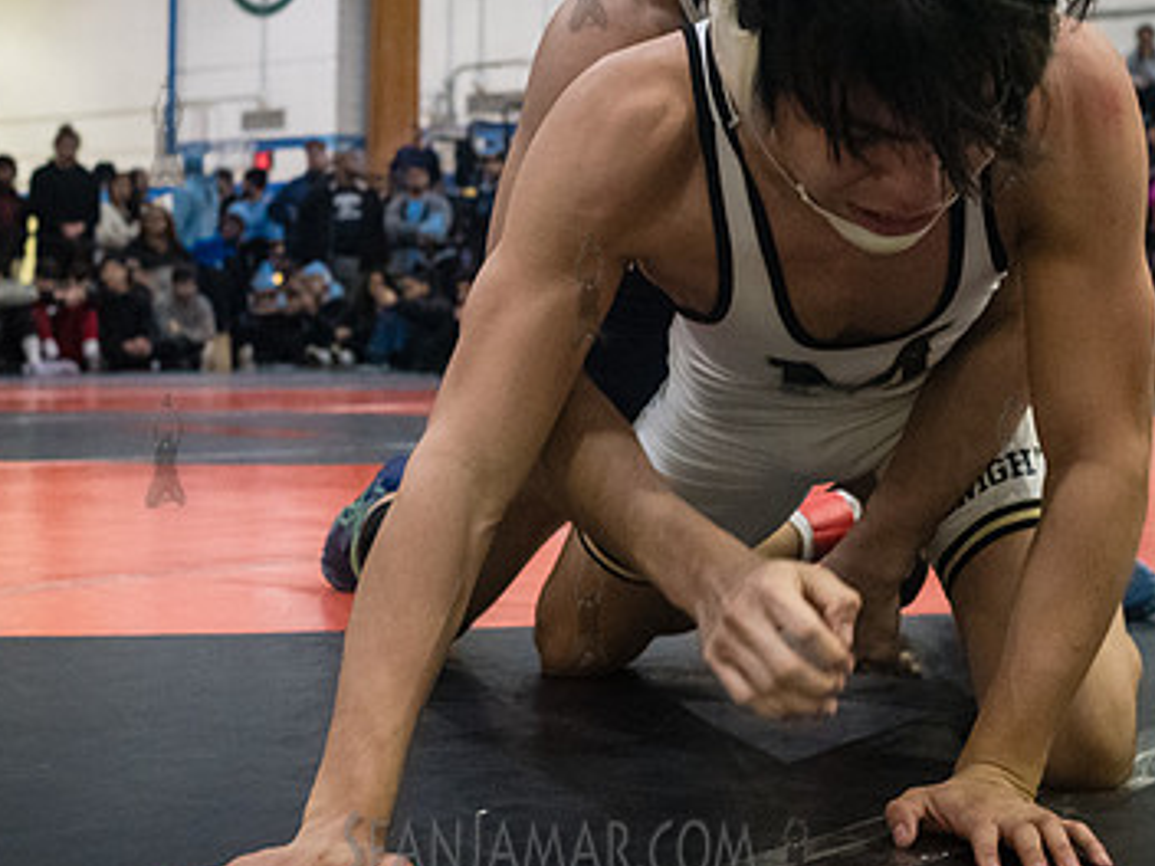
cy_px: 290
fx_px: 2102
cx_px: 587
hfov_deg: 30.7
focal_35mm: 63
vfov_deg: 23.2
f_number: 4
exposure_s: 1/400
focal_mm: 35
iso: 8000
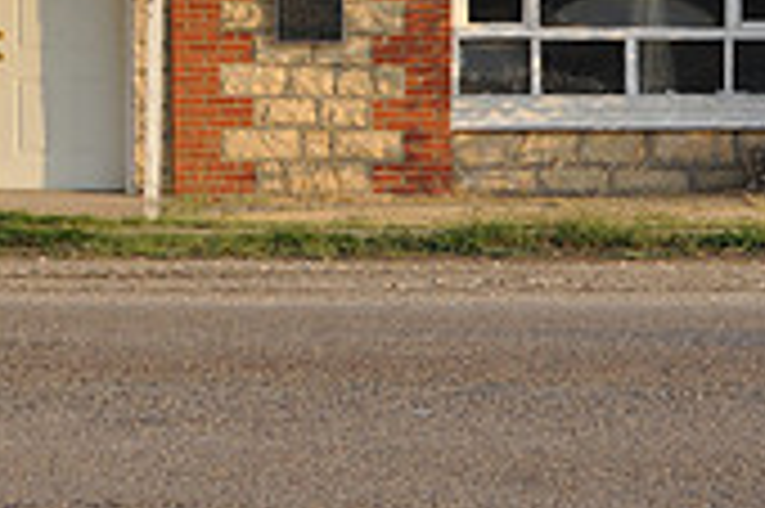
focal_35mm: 179
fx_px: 3794
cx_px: 32
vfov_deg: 7.5
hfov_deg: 11.4
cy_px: -227
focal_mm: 35
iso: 220
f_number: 5.6
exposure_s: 1/125
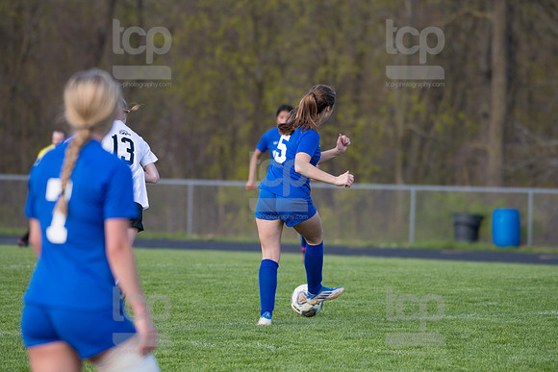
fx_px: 4961
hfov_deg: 6.4
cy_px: 186
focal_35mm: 320
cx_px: 279
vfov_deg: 4.3
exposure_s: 1/1600
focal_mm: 320
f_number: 5.6
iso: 200
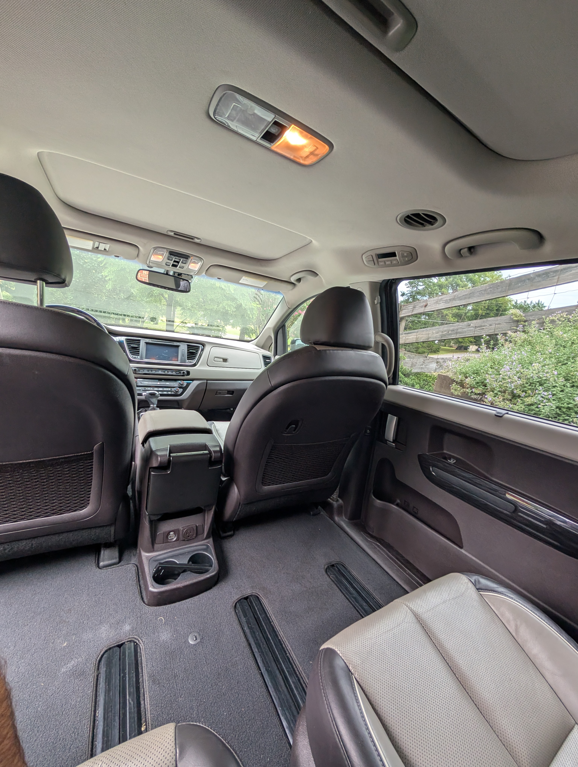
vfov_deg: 110.5
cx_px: 289
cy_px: 384
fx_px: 266
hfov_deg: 94.6
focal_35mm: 12
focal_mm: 2.02
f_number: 1.7
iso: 58
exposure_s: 1/73.1
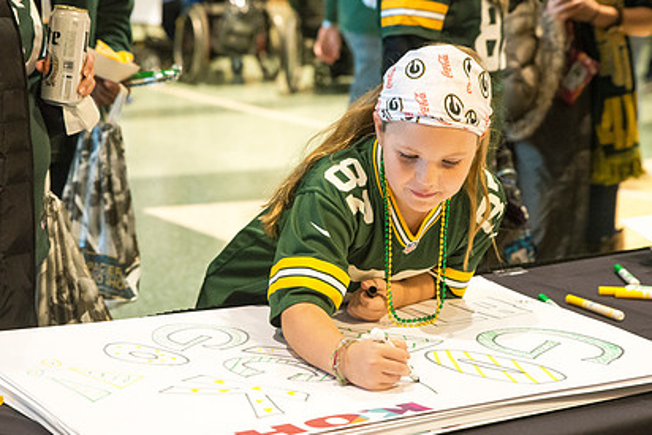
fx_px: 1685
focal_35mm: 93
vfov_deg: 14.7
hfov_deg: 21.9
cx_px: 293
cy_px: 235
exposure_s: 1/125
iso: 5000
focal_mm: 66
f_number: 4.5
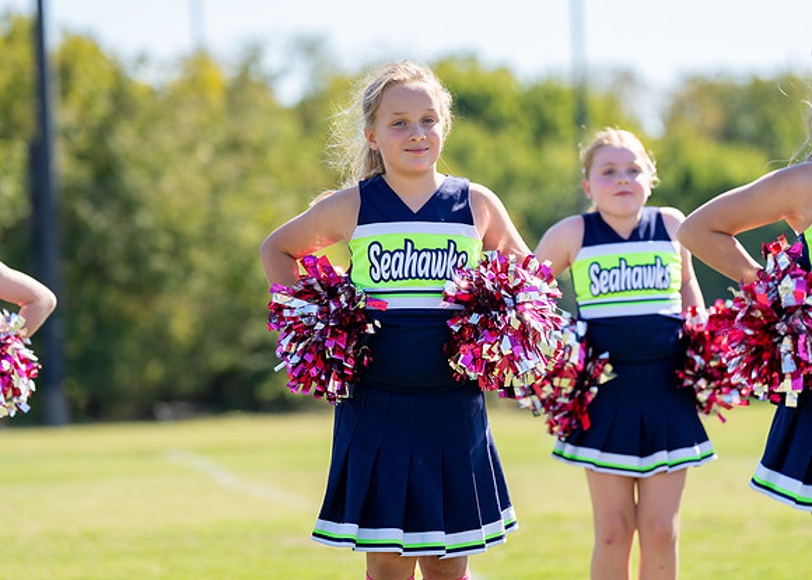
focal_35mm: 177
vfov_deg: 8.1
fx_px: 4085
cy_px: 273
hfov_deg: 11.4
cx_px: 409
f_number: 2.8
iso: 200
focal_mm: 126
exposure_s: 1/2000
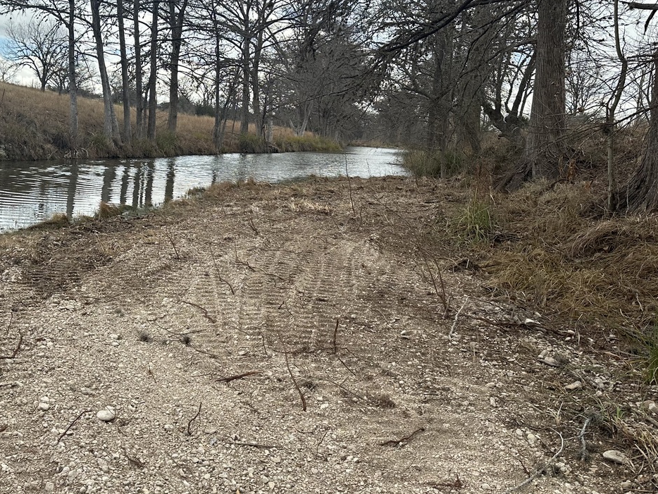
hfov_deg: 49.2
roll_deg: -3.8
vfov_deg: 38.6
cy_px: 212
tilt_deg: -4.6
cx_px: 213
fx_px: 703
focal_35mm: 37
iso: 80
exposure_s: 1/2882
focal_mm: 6.86
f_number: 1.78
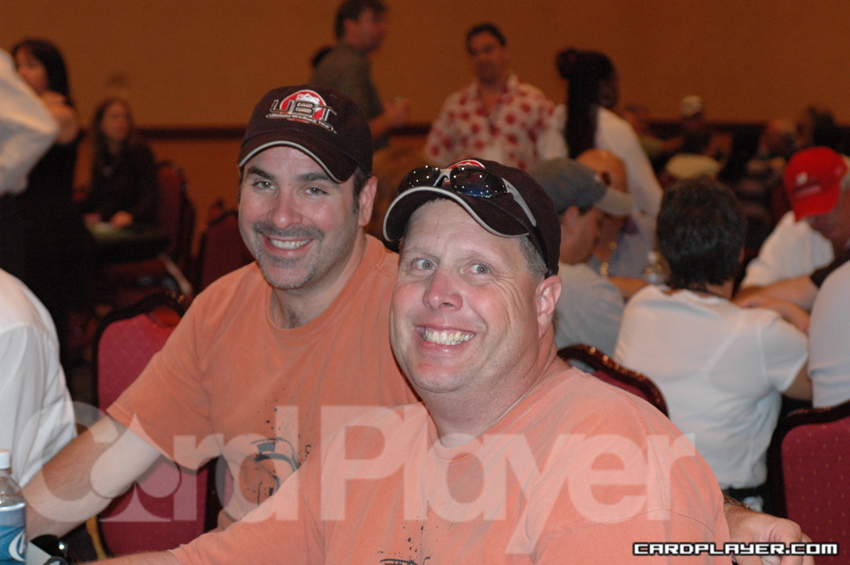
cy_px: 282
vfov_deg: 18.2
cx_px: 425
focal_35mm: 75
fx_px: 1770
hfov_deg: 27.0
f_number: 4.5
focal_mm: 50
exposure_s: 1/60
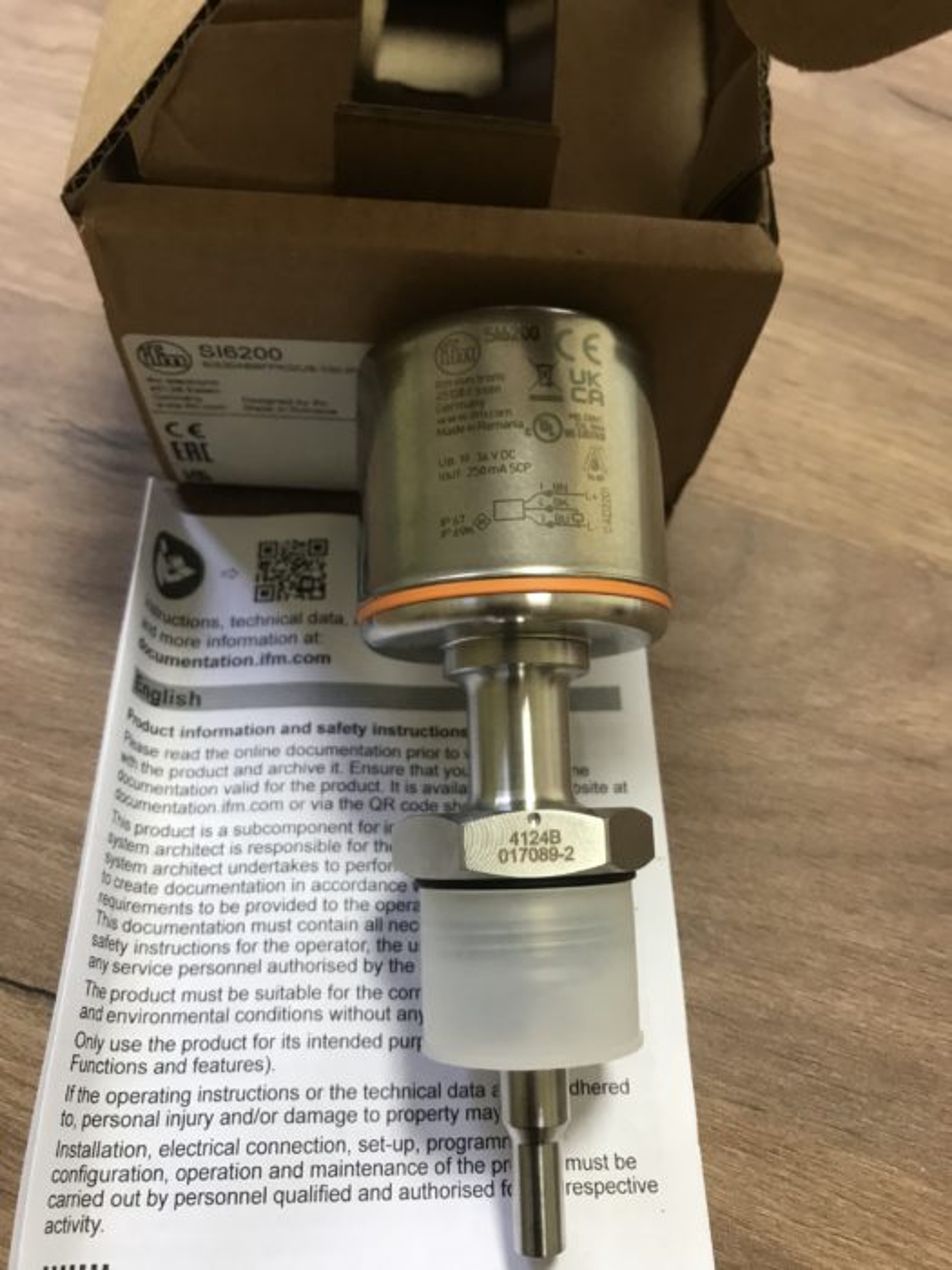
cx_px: 476
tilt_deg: -62.9
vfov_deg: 63.4
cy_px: 635
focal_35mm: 28
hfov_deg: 49.7
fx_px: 1027
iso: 40
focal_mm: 3.99
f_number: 1.8
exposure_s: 1/17
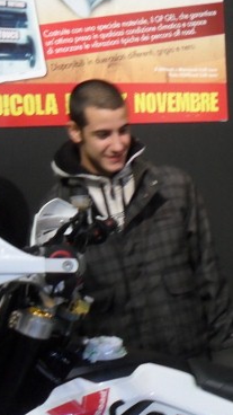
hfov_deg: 13.3
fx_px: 912
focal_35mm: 83
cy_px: 211
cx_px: 401
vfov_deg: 25.6
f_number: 2.8
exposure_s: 1/20
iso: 200
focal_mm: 6.2
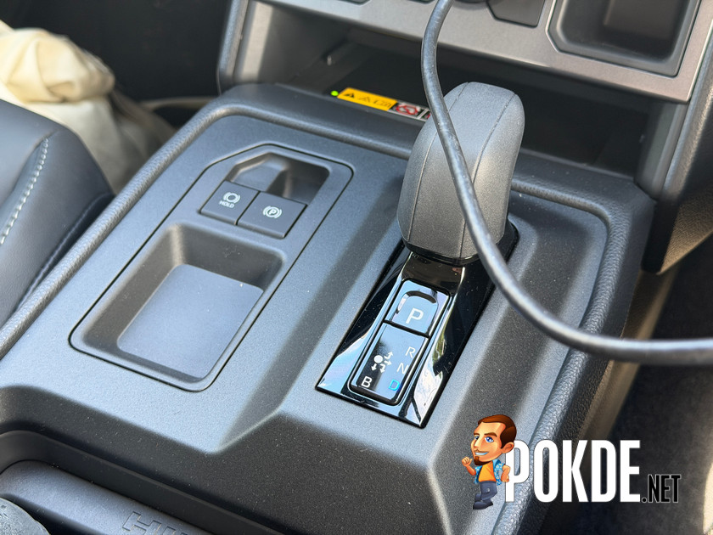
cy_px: 268
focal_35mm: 48
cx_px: 356
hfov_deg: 39.7
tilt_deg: -50.5
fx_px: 989
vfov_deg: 30.3
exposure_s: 1/60
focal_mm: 6.76
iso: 100
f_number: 1.78
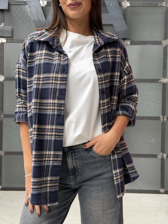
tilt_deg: -0.3
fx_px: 311
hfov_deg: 30.3
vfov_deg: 39.7
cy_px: 112
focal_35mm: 48
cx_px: 84
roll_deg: -0.8
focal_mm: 6.76
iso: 125
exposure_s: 1/60
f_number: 1.78
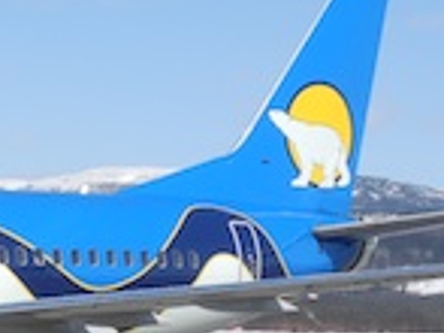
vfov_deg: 8.4
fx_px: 2243
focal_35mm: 175
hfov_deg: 11.1
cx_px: -121
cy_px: 375
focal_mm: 9.7
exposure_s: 1/1014
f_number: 5
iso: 100
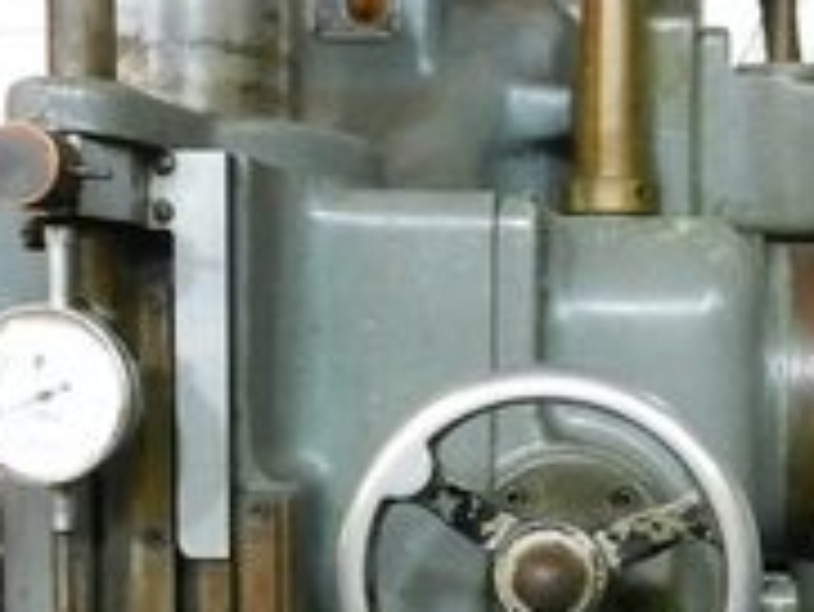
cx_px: 657
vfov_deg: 22.5
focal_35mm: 64
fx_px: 1506
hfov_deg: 29.5
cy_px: 526
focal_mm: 5.1
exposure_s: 1/2.5
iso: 200
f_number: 3.6
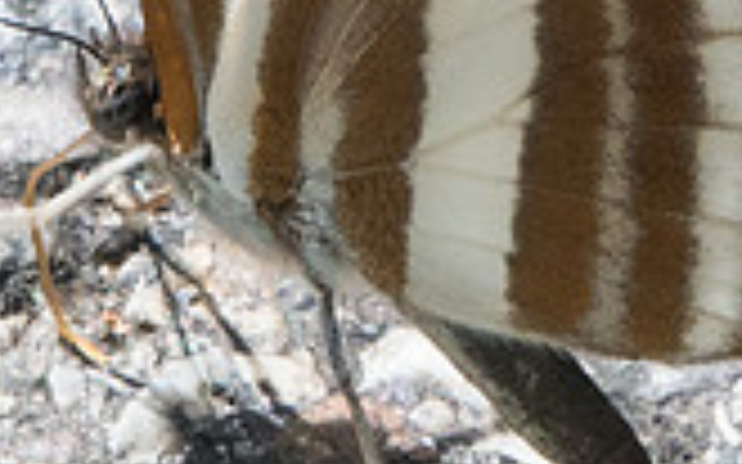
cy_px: -132
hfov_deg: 0.5
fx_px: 83225
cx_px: 938
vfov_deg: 0.3
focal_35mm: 4117
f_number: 16
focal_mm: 400
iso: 800
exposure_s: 1/500
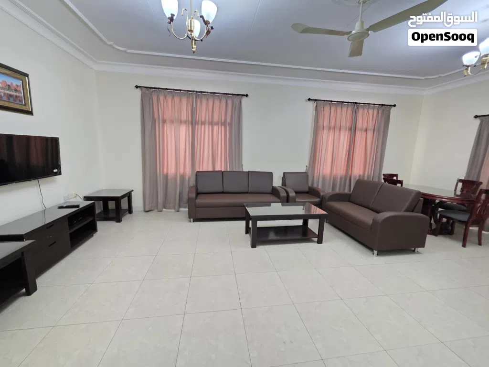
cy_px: 184
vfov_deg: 89.9
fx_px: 184
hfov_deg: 106.2
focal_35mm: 13
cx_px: 244
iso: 1000
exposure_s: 1/50
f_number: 1.9
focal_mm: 2.2
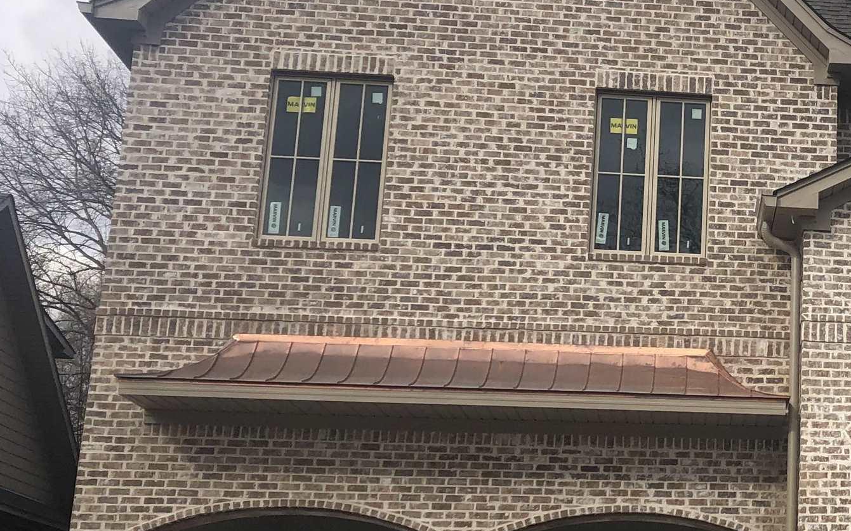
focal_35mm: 68
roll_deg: -1.0
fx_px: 1577
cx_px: 888
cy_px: 342
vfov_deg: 19.1
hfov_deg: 28.0
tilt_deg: +15.5
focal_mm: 3.99
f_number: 1.8
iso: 20
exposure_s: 1/1021
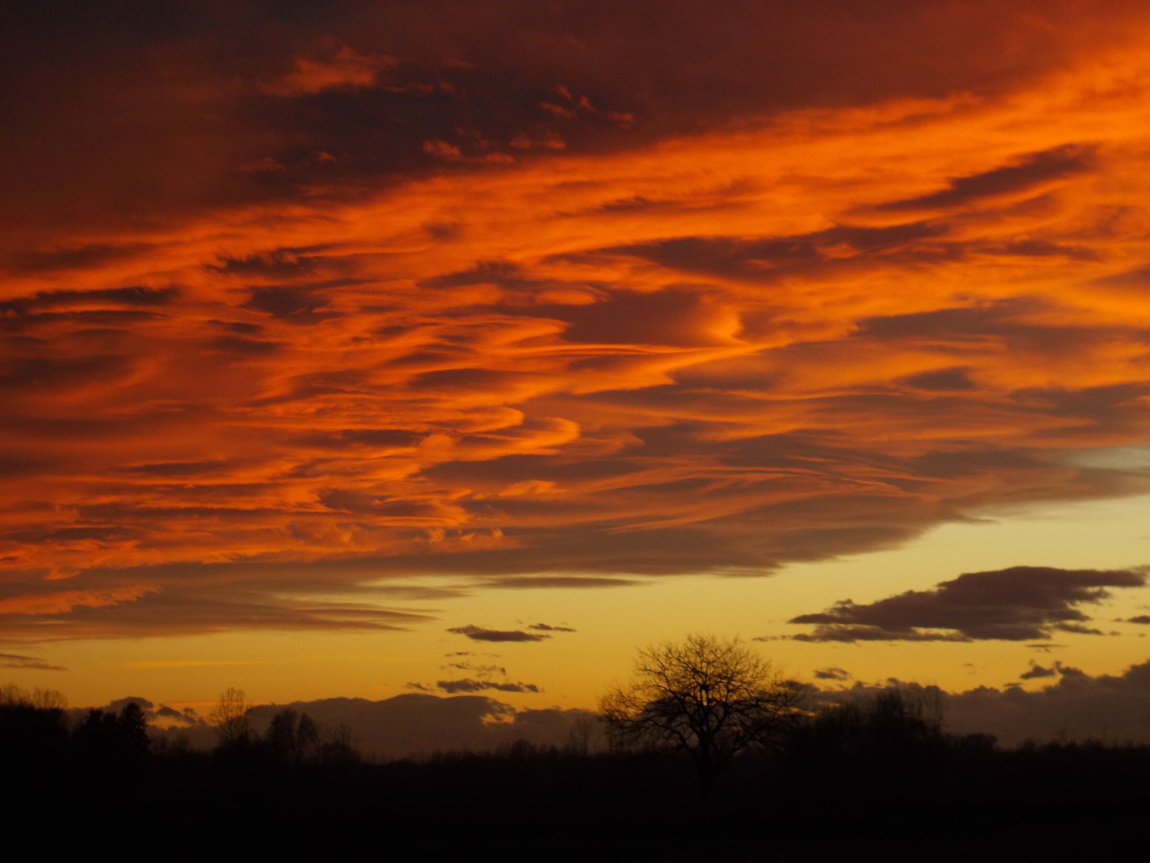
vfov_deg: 13.1
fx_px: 3754
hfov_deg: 17.4
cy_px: 432
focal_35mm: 113
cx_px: 575
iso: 200
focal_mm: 20.1
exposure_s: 1/50
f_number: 6
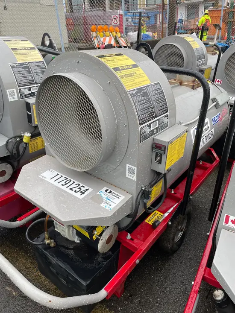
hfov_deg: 53.1
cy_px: 156
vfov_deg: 67.3
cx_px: 118
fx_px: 235
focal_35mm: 26
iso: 50
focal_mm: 4.2
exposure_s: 1/121
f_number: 1.6
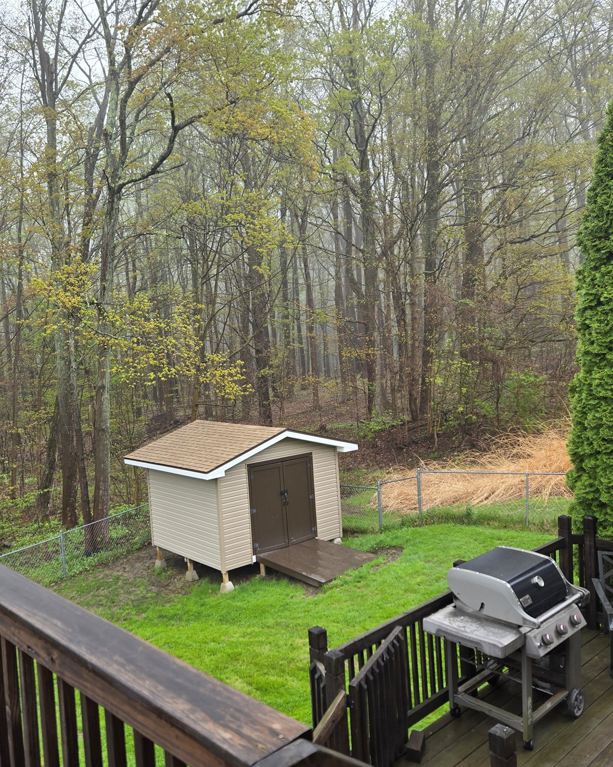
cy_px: 384
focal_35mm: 30
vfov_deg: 58.8
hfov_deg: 47.8
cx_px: 210
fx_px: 680
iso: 25
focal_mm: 5.4
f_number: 1.8
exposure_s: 1/207
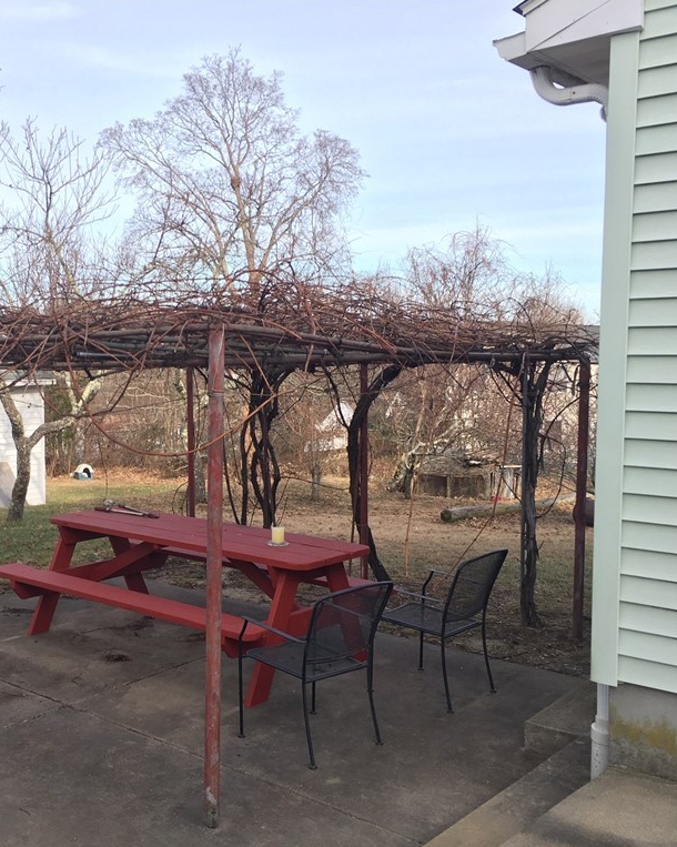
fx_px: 952
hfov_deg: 38.1
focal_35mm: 38
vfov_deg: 47.9
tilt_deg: -4.5
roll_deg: +0.4
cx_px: 164
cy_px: 424
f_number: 2.2
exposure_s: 1/396
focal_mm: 4.15
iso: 25
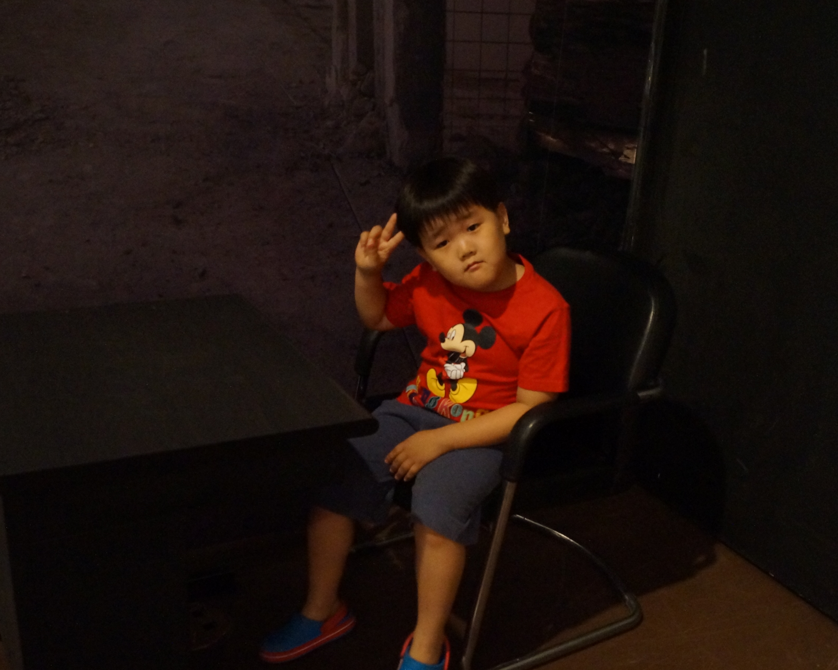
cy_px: 396
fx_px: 967
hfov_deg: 46.8
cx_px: 393
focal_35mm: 39
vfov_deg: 38.1
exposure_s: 1/20
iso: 3200
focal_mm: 18
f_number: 3.5
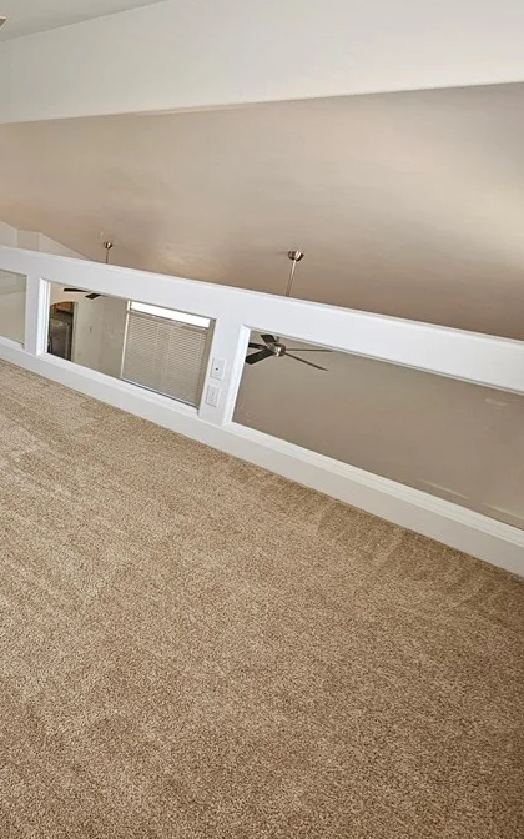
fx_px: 480
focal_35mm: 21
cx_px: 45
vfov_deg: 82.1
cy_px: 383
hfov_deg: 50.3
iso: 80
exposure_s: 1/60
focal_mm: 2.2
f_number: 2.2
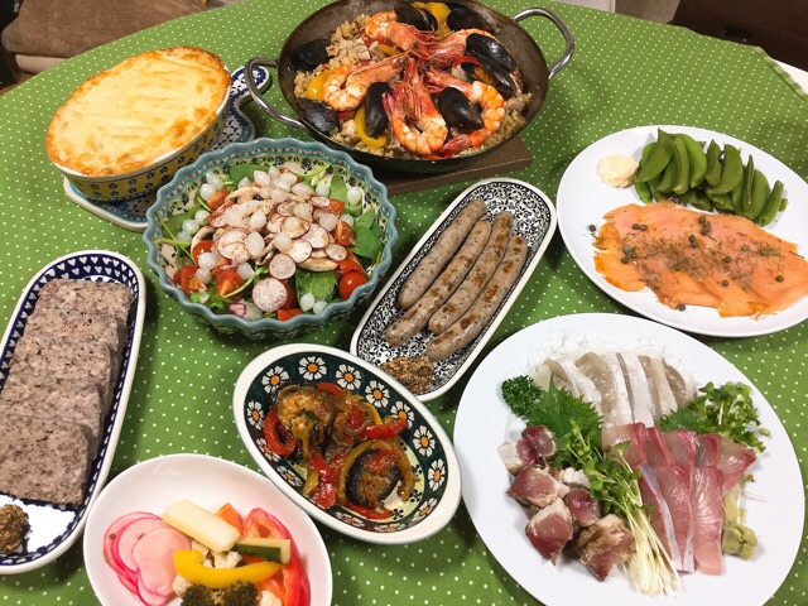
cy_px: 303
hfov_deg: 58.4
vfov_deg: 45.4
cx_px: 404
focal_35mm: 31
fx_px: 724
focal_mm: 3.3
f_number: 2.4
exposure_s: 1/33
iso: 80
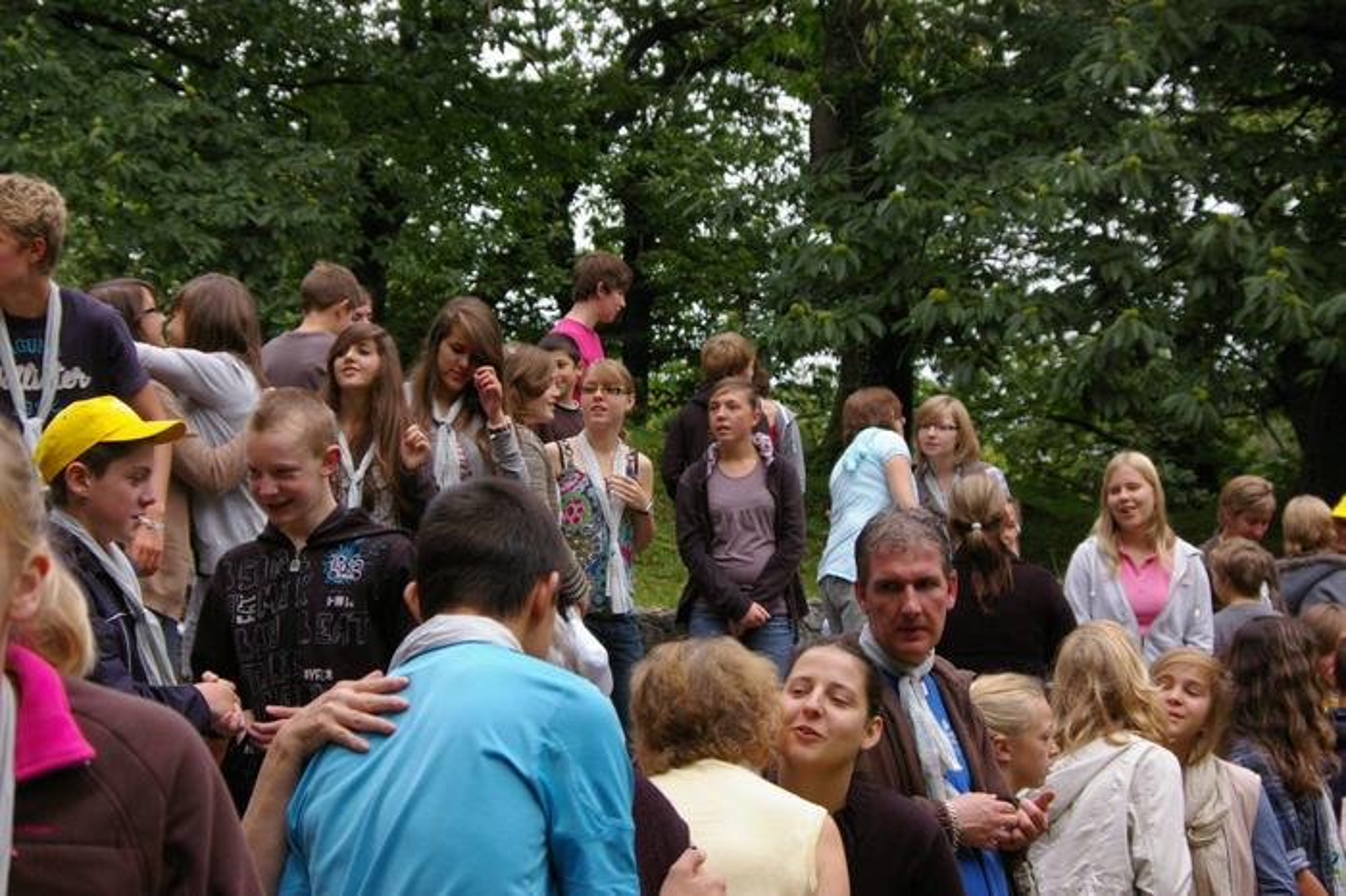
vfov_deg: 15.7
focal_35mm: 87
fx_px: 3251
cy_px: 448
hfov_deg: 23.4
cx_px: 673
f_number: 8
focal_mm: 58
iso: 800
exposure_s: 1/250
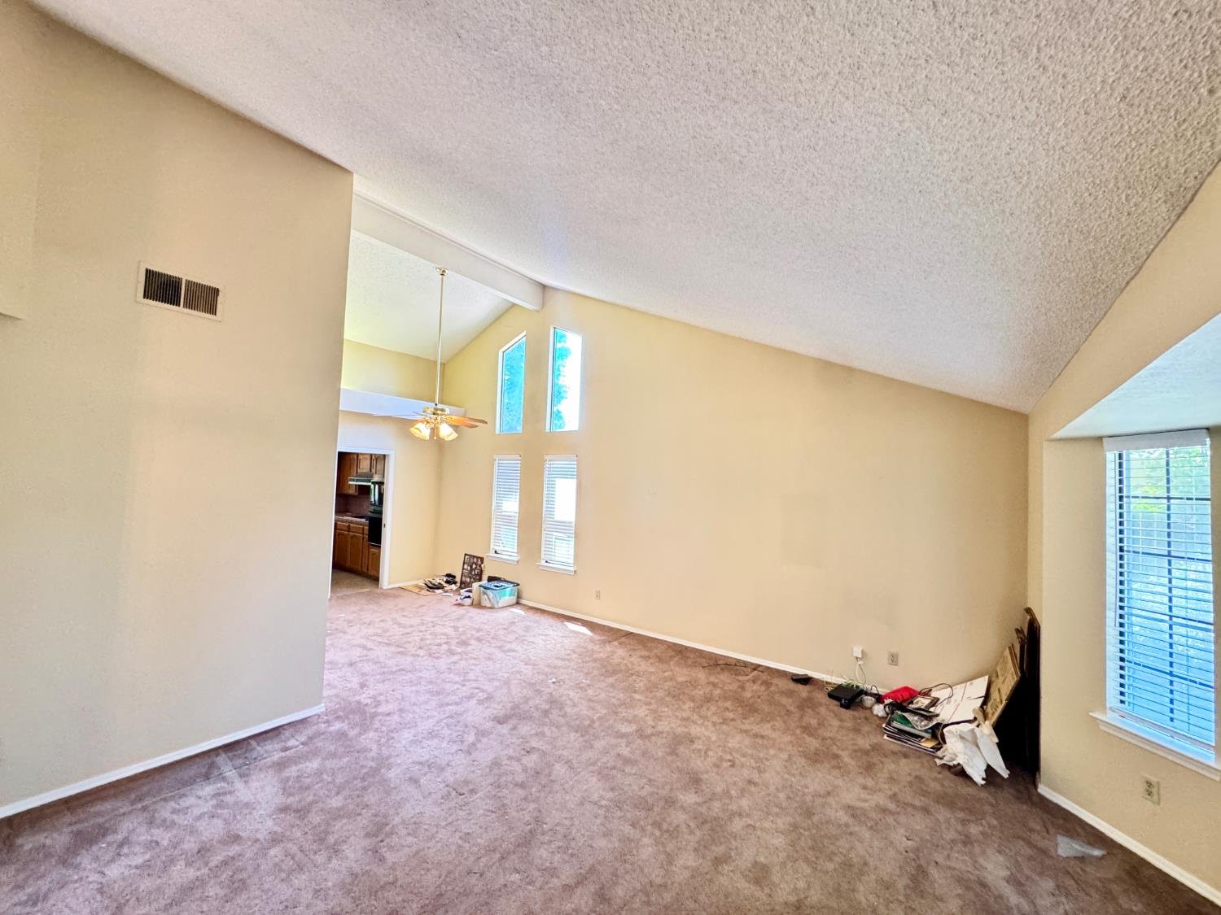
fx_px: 494
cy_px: 458
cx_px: 610
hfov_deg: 102.1
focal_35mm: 14
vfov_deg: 85.7
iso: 500
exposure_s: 1/60
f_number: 2.2
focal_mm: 2.22
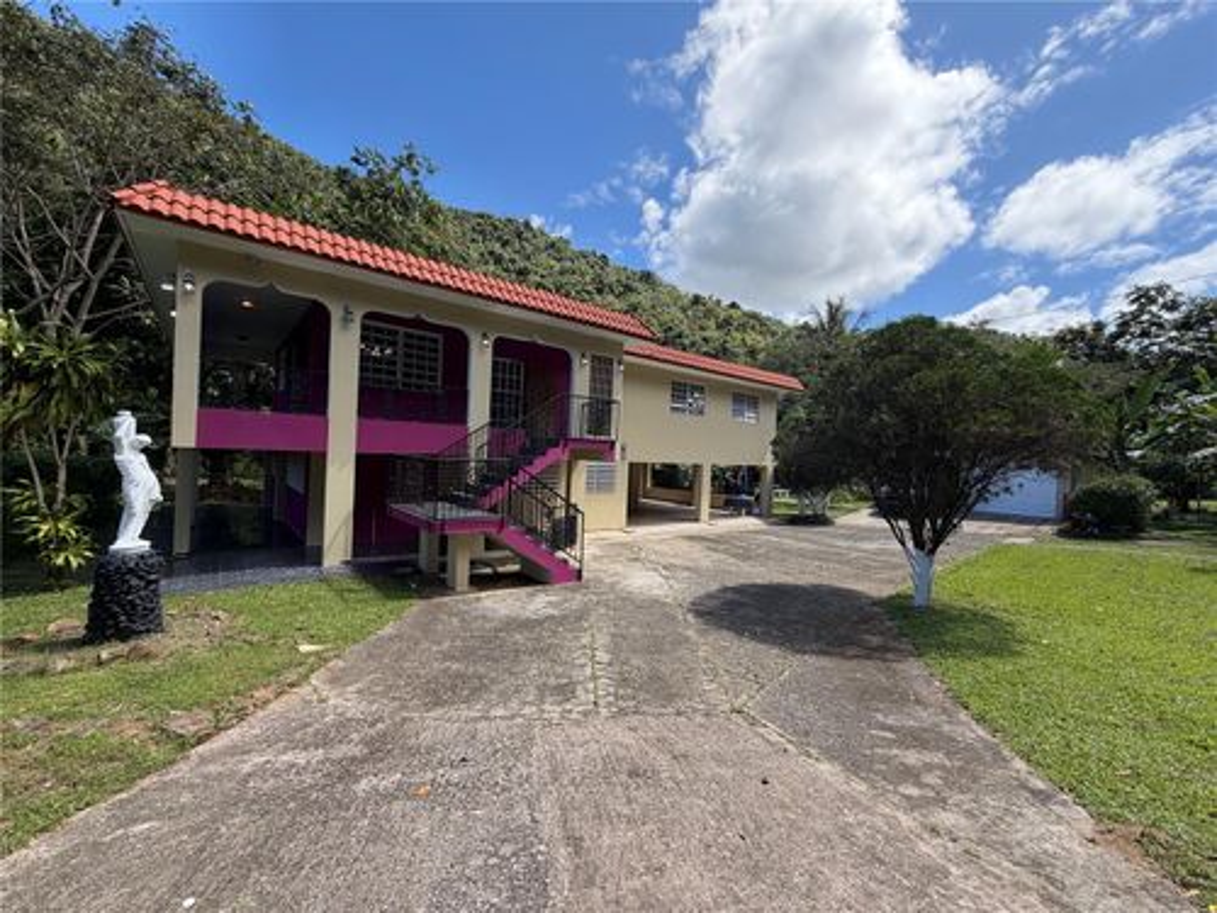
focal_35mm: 14
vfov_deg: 85.7
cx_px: 608
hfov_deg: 102.1
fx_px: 492
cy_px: 456
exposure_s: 1/770
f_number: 2.2
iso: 32
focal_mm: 2.22
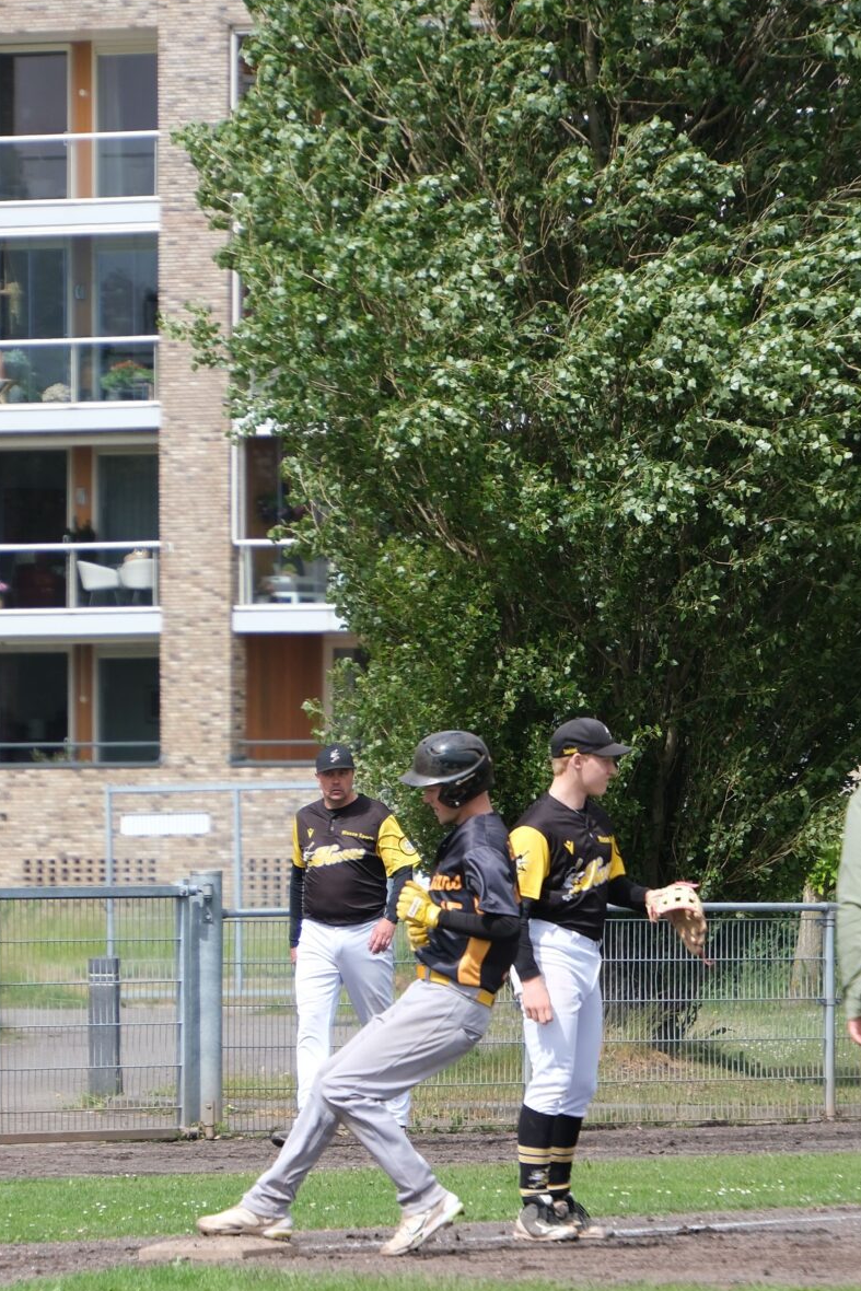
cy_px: 859
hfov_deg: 3.3
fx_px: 15062
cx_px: 478
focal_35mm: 420
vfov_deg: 4.9
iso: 400
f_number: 5.6
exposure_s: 1/480
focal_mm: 161
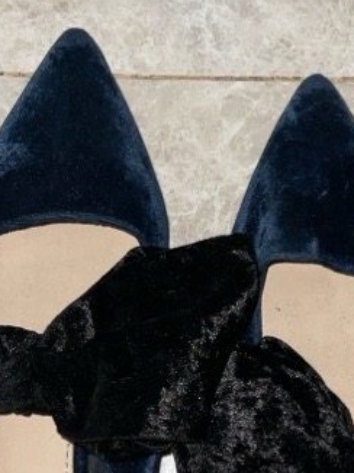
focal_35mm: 89
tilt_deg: -84.2
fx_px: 1215
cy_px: 371
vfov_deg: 21.8
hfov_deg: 16.6
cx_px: 200
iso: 20
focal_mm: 3
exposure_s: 1/54
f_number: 1.8
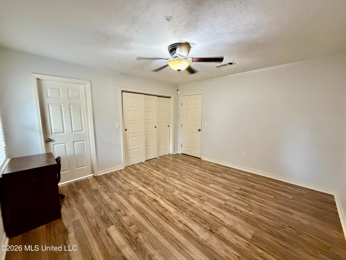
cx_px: 173
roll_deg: +0.2
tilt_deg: -7.3
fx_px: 140
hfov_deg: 102.1
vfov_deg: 85.7
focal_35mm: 14
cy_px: 130
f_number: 2.2
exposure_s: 1/60
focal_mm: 2.22
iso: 800
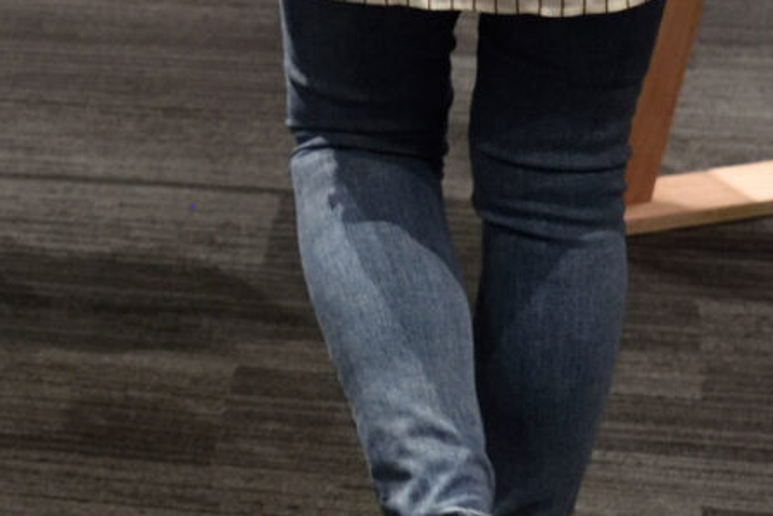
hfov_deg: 11.0
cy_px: -905
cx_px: -154
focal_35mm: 183
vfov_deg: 6.9
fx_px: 3930
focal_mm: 32
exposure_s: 1/125
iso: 1600
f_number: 3.2
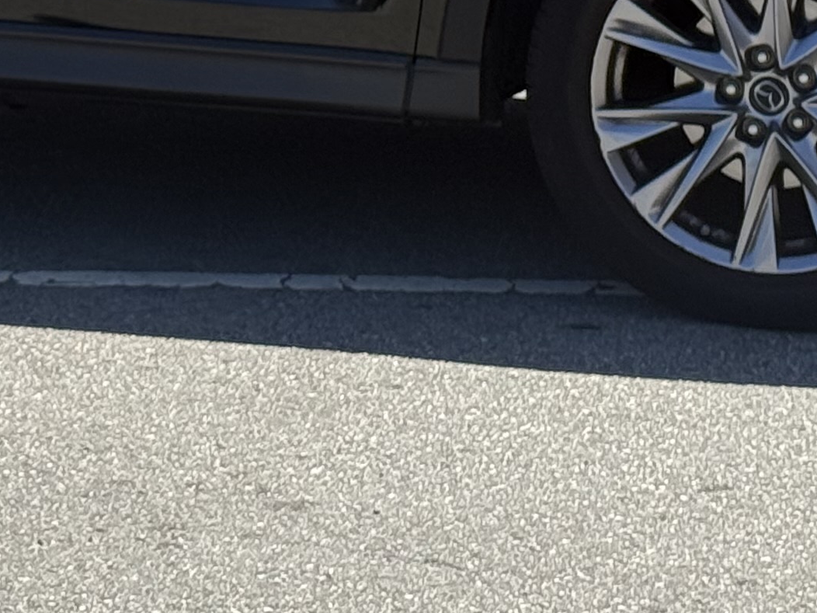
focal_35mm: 184
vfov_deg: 7.9
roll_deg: -1.2
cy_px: -301
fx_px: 4343
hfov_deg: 10.7
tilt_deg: -5.0
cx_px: 33
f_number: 1.78
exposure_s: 1/2577
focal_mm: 6.76
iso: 100
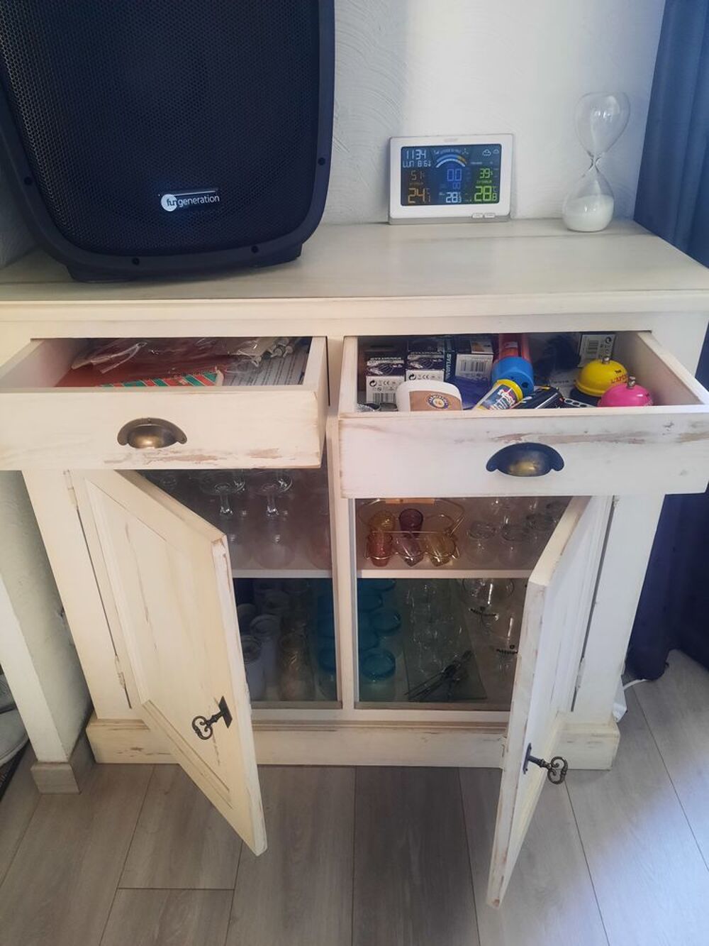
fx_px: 683
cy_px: 473
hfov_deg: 54.9
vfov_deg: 69.4
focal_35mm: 25
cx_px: 354
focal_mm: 4.6
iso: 400
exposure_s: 1/25
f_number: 2
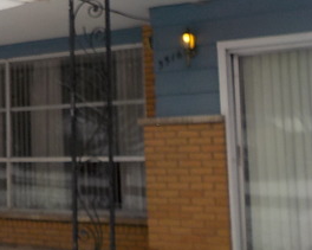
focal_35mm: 71
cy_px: 85
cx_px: -26
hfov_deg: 25.0
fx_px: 655
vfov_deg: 21.5
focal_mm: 4.1
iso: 125
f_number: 3.3
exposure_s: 1/800
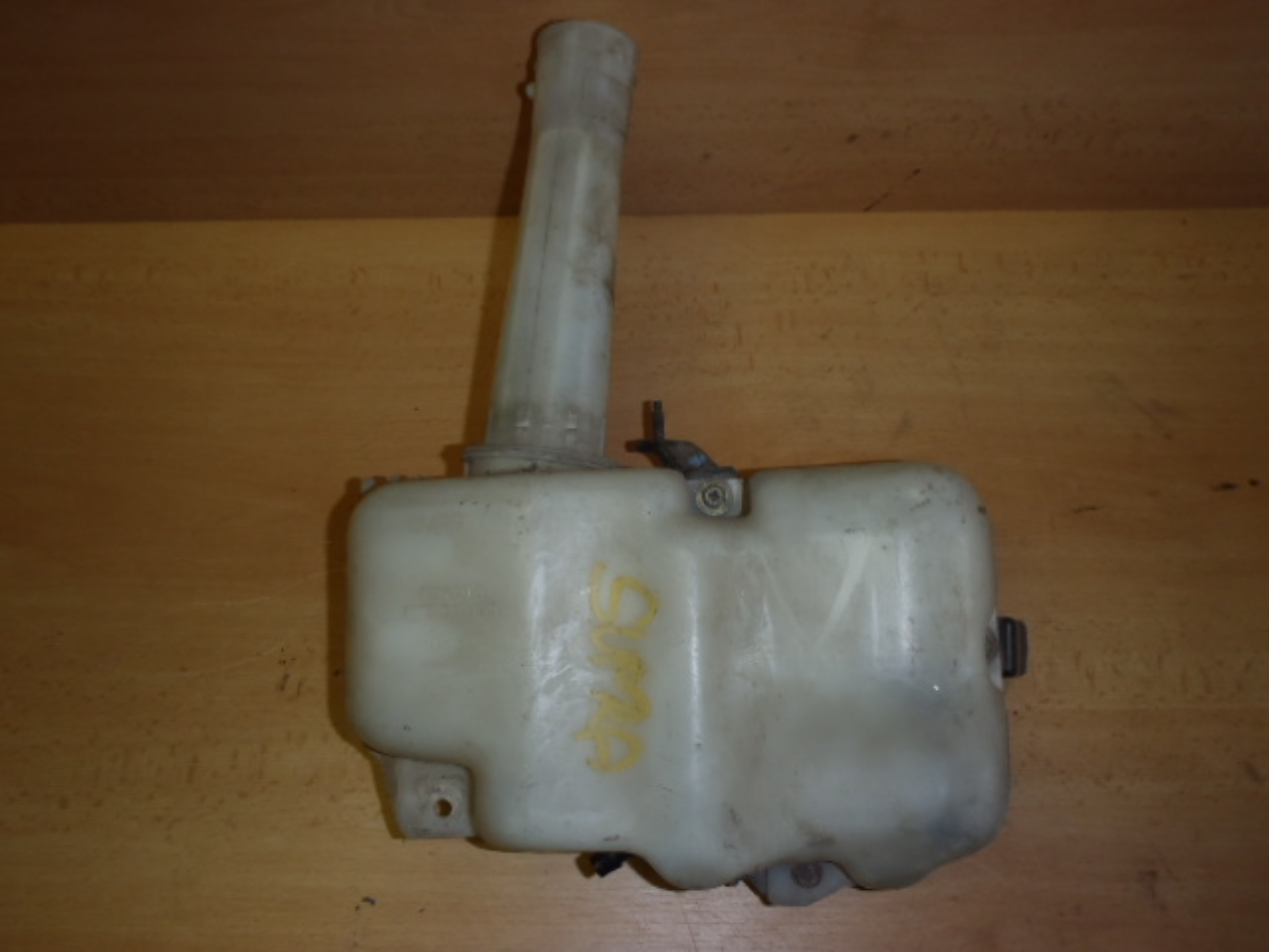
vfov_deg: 49.7
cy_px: 476
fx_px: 1026
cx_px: 634
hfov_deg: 63.4
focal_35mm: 28
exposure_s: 1/30
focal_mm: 5
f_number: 3.9
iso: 100
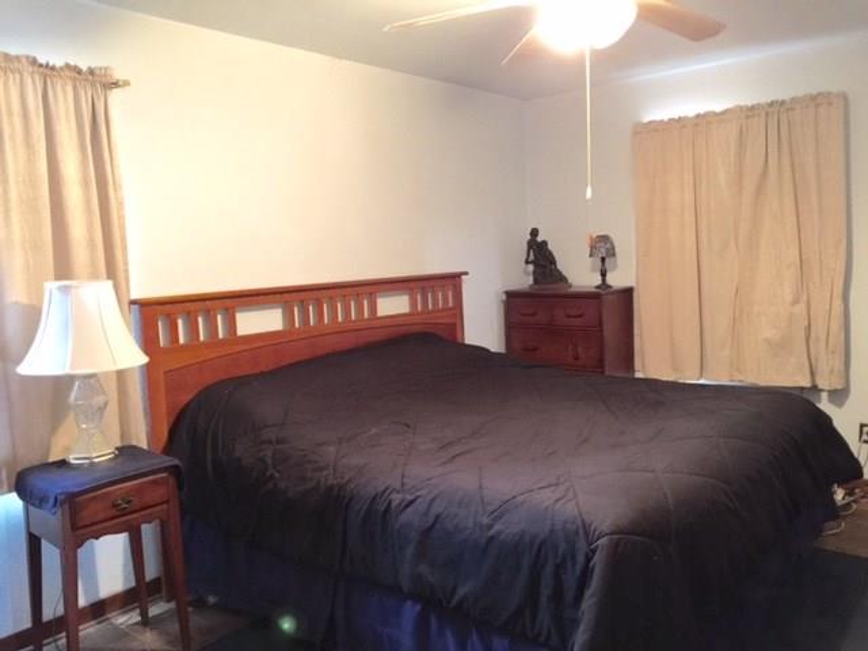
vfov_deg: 48.2
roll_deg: +1.1
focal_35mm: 29
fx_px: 727
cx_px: 434
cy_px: 326
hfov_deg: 61.7
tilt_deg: -5.1
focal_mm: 4.15
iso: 100
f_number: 2.2
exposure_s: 1/4
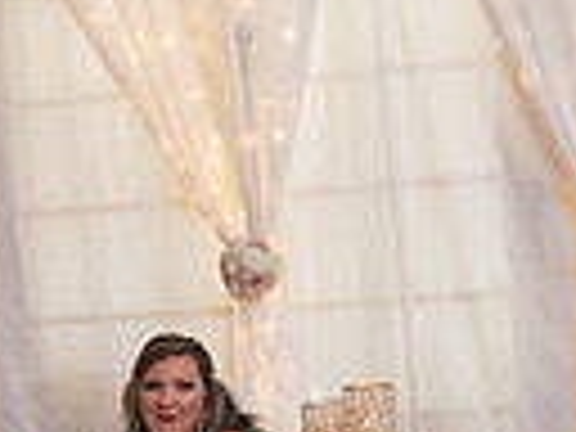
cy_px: 398
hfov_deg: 15.0
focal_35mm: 131
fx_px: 2180
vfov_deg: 11.2
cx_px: 410
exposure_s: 1/125
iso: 1800
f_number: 5
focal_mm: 30
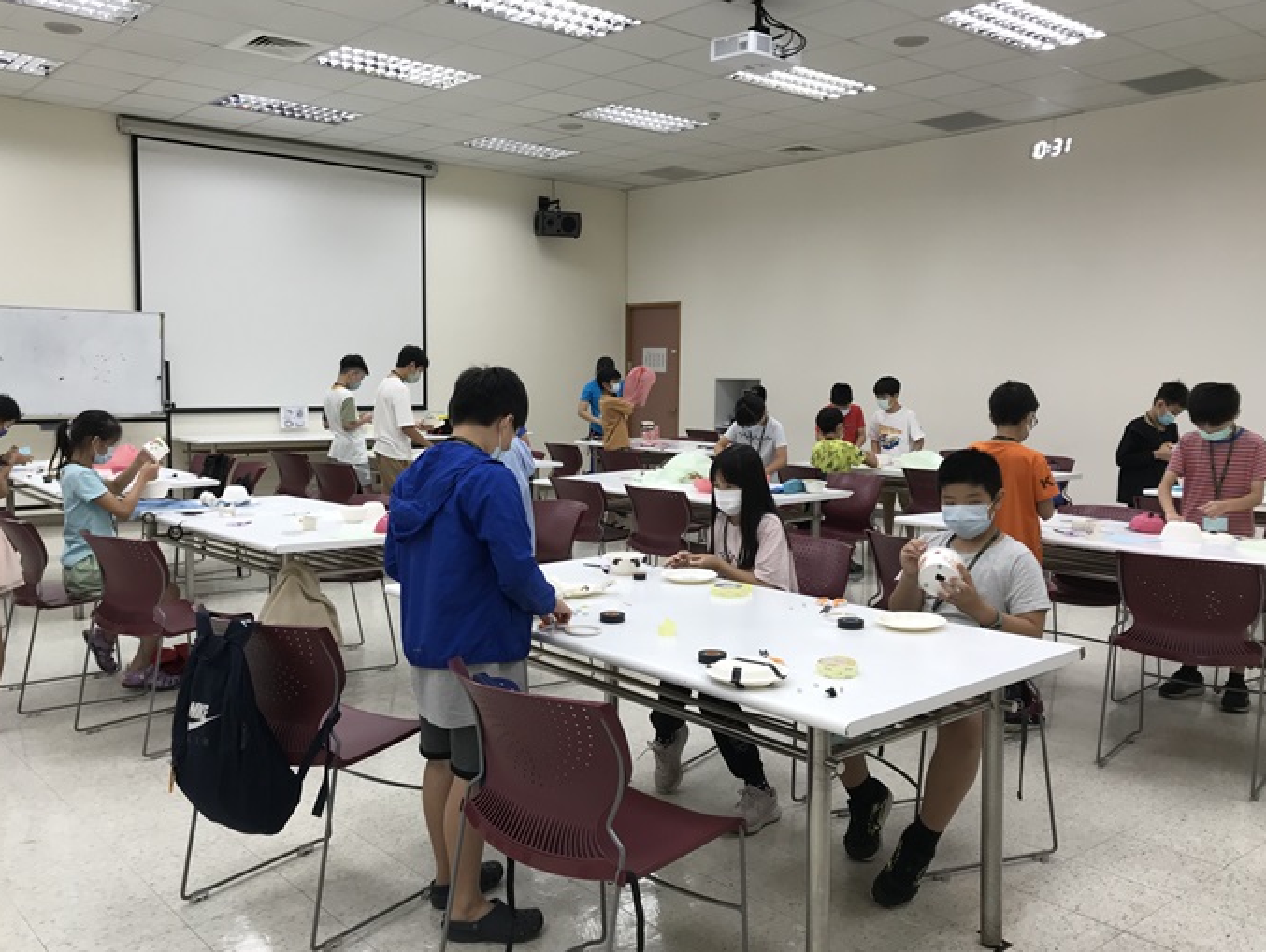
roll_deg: +0.4
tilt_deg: -5.2
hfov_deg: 58.3
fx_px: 1135
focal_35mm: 31
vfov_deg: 45.5
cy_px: 474
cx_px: 630
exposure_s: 1/60
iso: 25
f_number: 1.8
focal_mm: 3.99
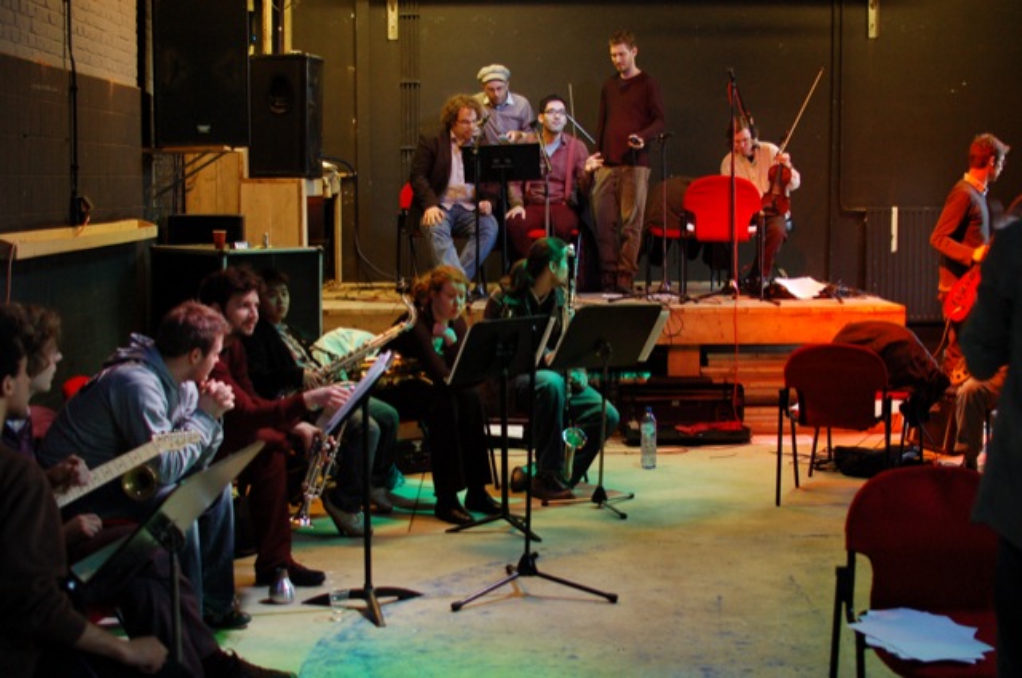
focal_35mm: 52
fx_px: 1489
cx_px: 511
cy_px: 339
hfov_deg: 37.9
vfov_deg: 25.7
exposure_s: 1/30
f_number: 2.8
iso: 800
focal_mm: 35
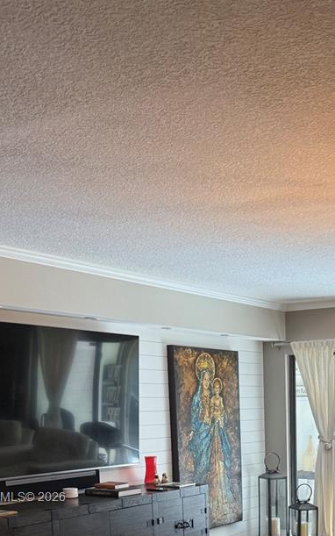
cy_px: 498
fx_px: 730
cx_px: 298
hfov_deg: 25.1
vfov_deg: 37.3
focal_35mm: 50
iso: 160
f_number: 1.78
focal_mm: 6.76
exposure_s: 1/120
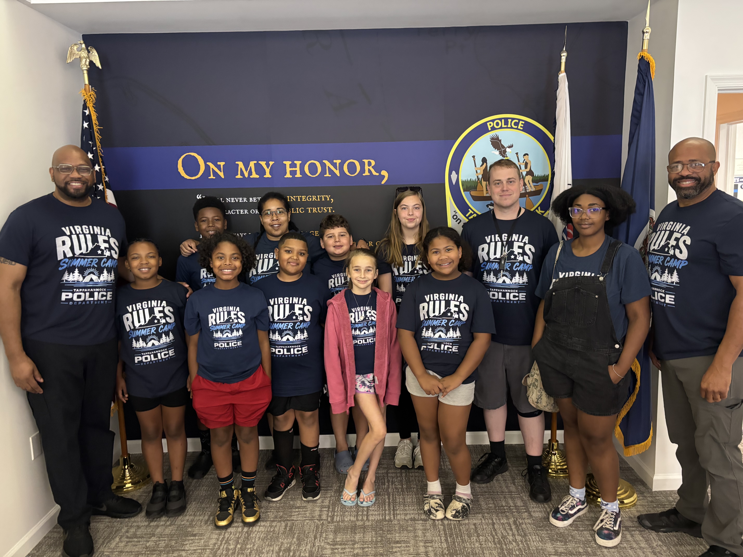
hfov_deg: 67.3
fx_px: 558
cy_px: 278
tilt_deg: -8.3
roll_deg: +1.3
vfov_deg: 53.1
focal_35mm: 26
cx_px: 372
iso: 640
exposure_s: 1/30
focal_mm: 5.96
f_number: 1.6
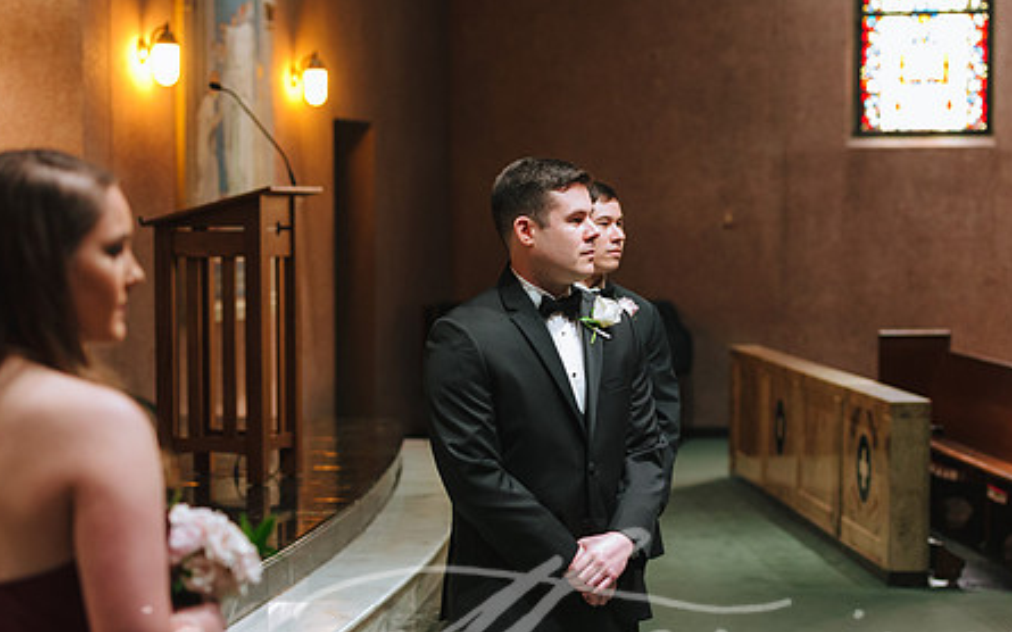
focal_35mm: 93
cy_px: 399
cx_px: 519
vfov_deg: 14.0
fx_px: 2565
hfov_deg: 22.3
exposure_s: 1/160
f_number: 2.8
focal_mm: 70
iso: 4000
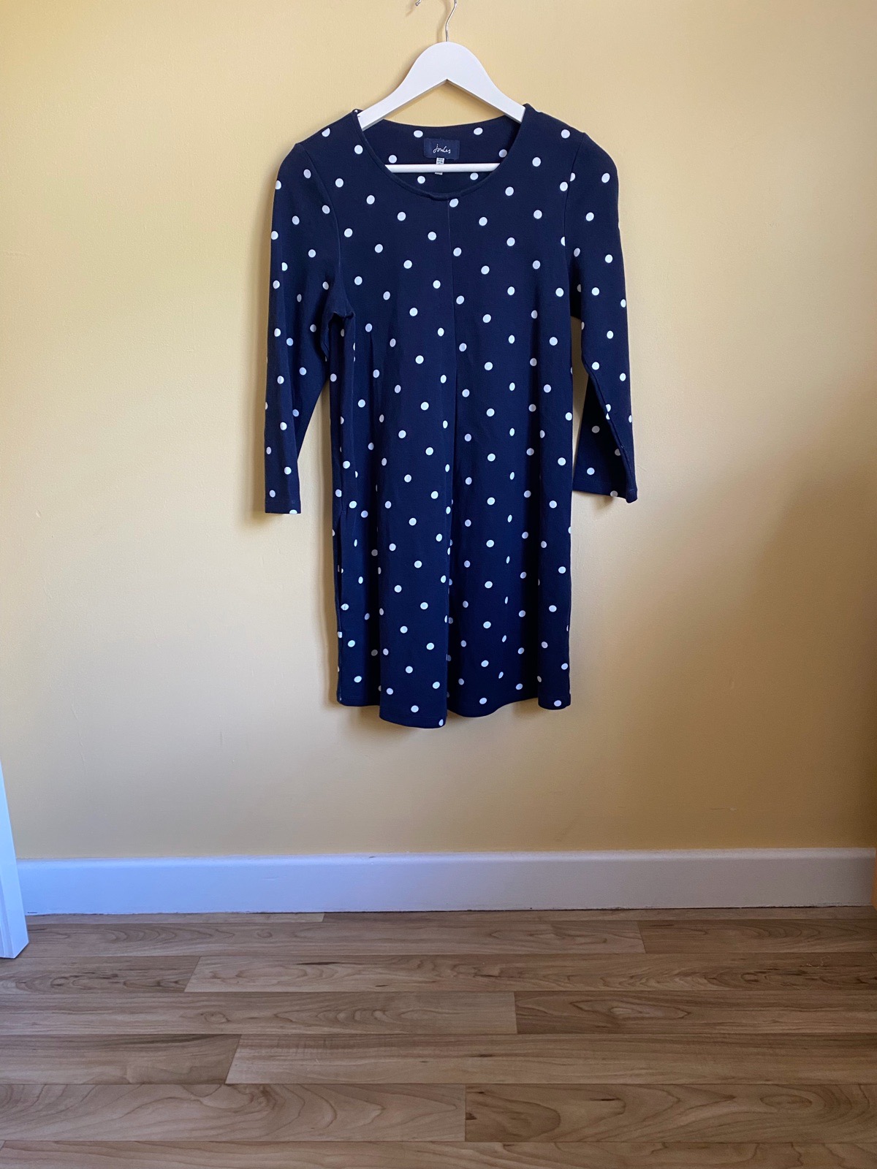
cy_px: 584
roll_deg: +1.4
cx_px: 438
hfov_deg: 53.1
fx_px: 878
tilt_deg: -13.6
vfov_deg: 67.3
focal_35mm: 26
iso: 160
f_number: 1.8
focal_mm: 4.25
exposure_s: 1/60
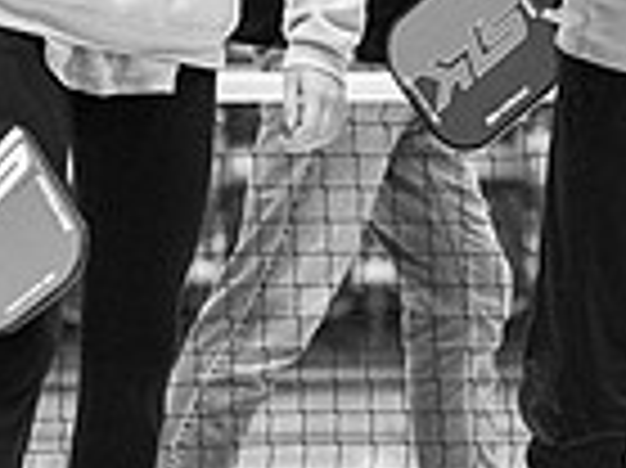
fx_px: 8709
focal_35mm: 482
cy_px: 56
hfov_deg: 4.1
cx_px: 383
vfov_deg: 3.1
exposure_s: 1/500
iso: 5000
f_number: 2.8
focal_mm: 115
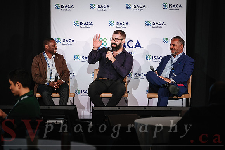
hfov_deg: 12.3
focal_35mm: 166
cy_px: 70
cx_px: 107
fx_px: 1041
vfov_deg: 8.3
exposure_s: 1/80
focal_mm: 102.2
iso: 800
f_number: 2.8
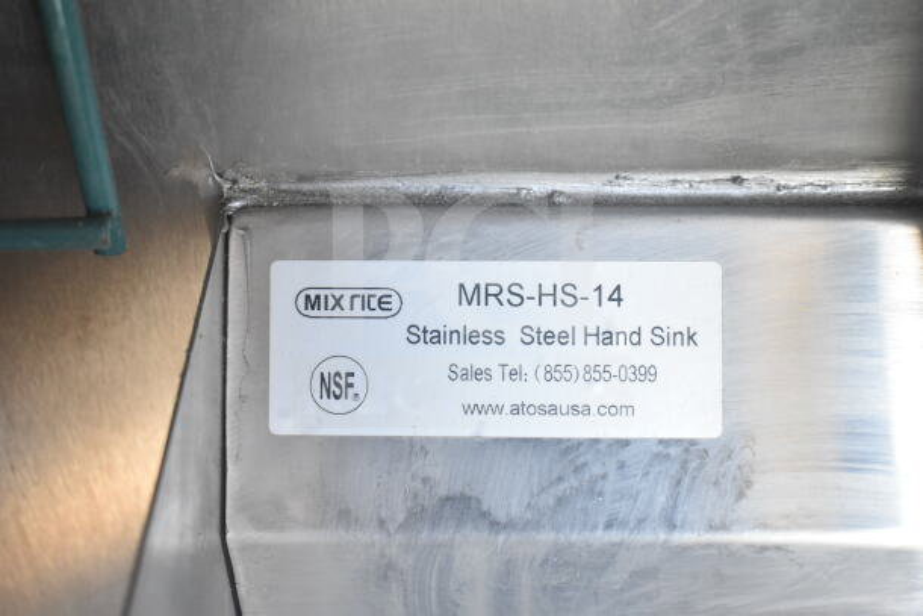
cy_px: 308
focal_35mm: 57
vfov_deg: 23.8
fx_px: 1462
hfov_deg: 35.0
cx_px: 462
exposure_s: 1/60
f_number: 4.8
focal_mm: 38
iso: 1800
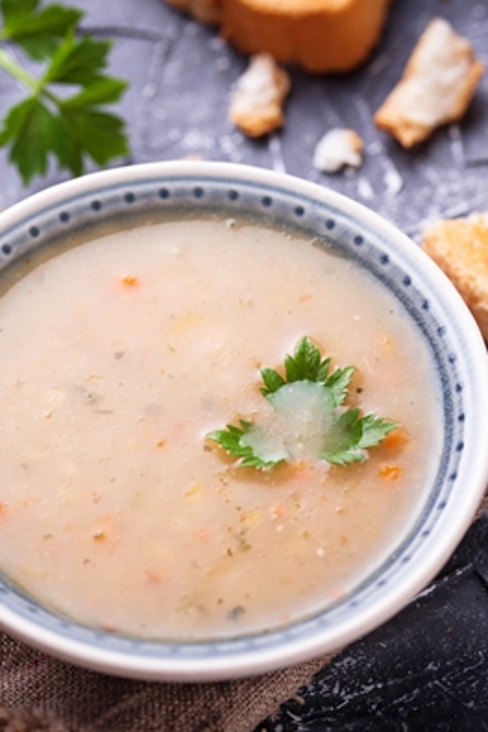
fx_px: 3233
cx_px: 171
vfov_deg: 12.9
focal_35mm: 159
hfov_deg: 8.6
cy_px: 368
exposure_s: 1/125
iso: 100
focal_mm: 105
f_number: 8
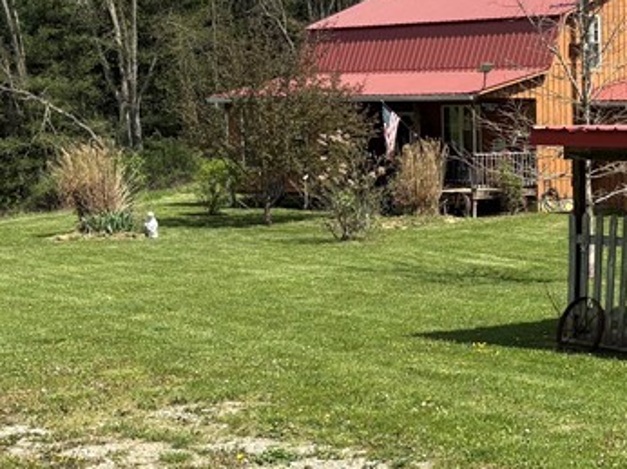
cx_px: 663
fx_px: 1394
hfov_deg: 24.0
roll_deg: +2.4
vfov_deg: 19.1
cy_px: 250
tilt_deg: -5.1
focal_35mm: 77
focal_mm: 5.96
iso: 50
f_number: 1.6
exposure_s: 1/3125
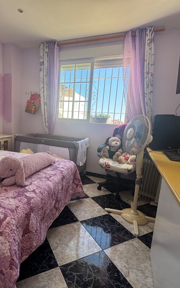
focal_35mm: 20
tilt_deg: -9.0
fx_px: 157
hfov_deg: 58.8
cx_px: 66
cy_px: 144
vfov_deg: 85.1
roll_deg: -2.4
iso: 40
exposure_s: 1/99
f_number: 2.2
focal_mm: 2.22
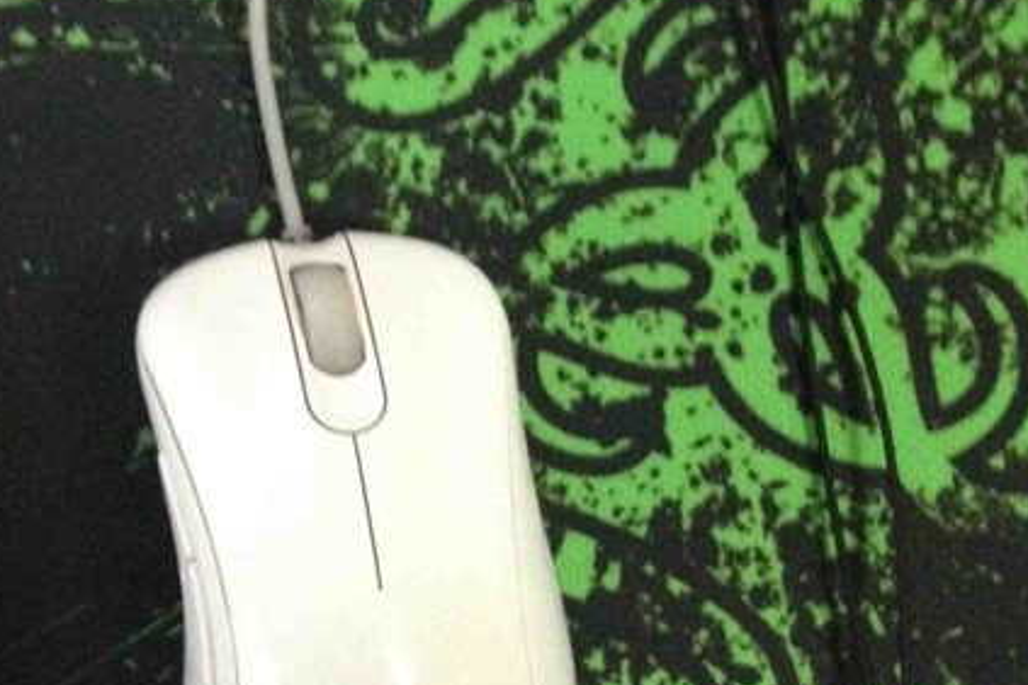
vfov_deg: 16.3
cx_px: 100
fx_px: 2370
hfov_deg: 23.8
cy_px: 566
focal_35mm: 83
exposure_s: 1/15
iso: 640
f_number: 2.4
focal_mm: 4.13
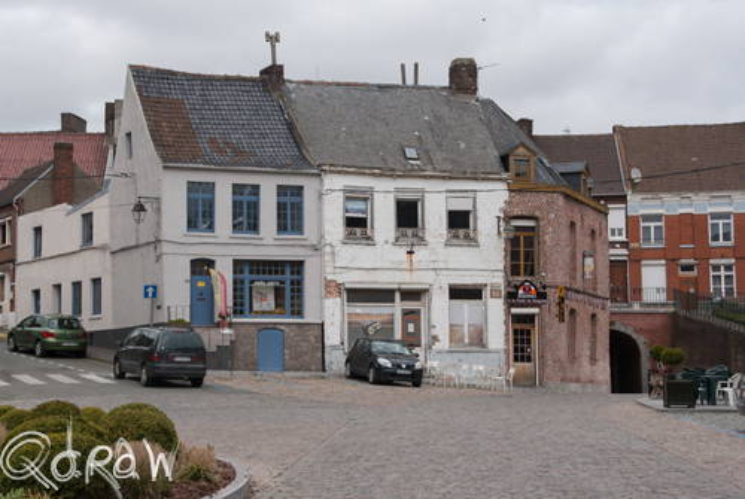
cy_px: 250
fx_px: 1243
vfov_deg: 22.7
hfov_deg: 33.4
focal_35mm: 60
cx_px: 372
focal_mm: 40
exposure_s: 1/200
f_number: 8
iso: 100
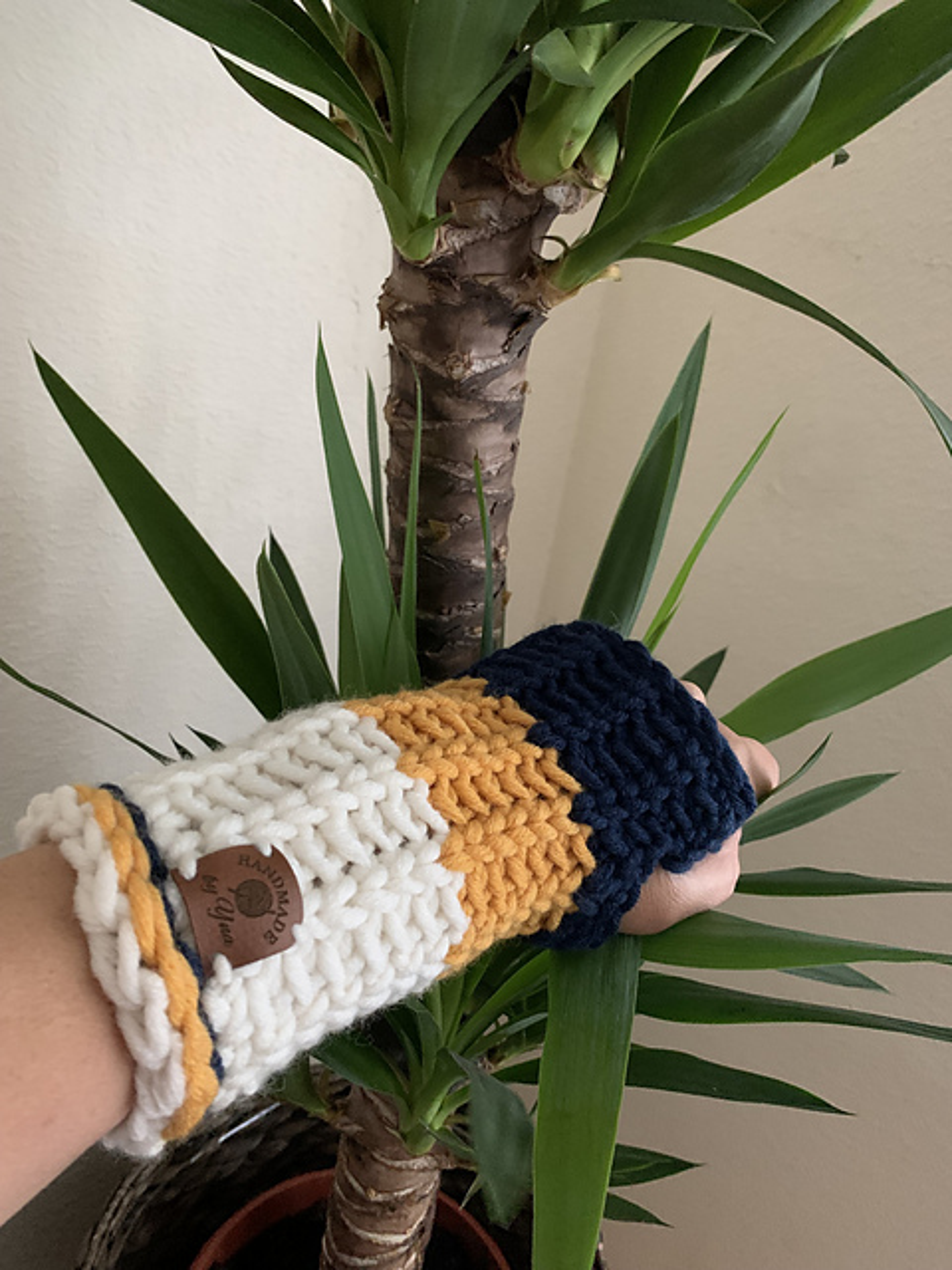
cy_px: 635
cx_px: 476
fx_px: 953
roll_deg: -7.5
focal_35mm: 26
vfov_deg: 67.3
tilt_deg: -22.7
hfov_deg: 53.1
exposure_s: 1/30
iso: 500
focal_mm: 4.25
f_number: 1.8
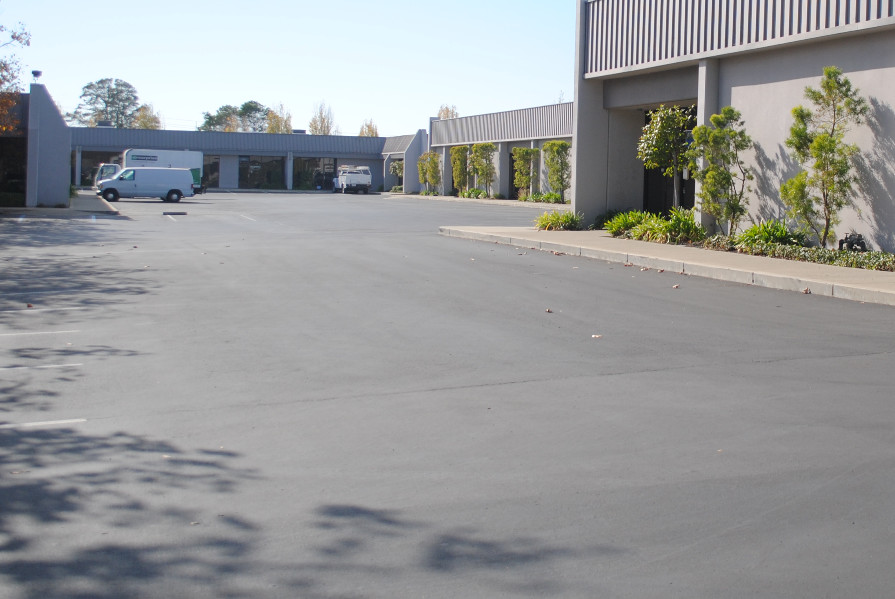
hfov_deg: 34.9
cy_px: 197
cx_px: 668
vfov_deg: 24.1
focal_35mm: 56
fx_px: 1394
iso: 100
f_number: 3.8
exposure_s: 1/800
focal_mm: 22
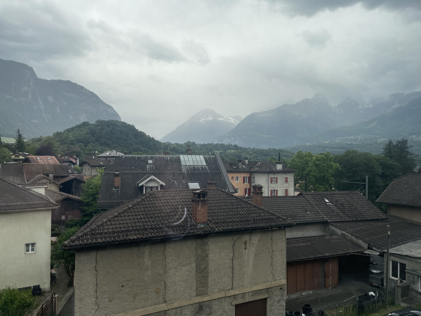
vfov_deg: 53.1
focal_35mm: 26
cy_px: 158
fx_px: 316
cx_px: 210
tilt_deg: +0.7
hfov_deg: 67.3
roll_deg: -0.2
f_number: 1.6
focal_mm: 4.2
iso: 32
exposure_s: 1/2212
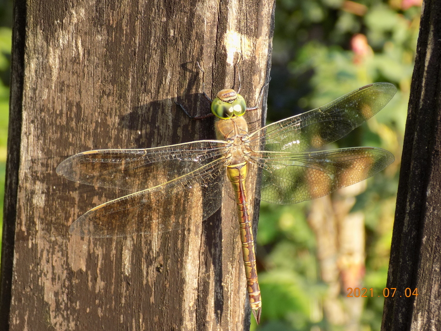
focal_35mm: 118
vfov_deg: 12.6
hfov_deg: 16.7
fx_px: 1504
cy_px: 166
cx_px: 220
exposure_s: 1/60
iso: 80
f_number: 4.8
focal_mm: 20.9
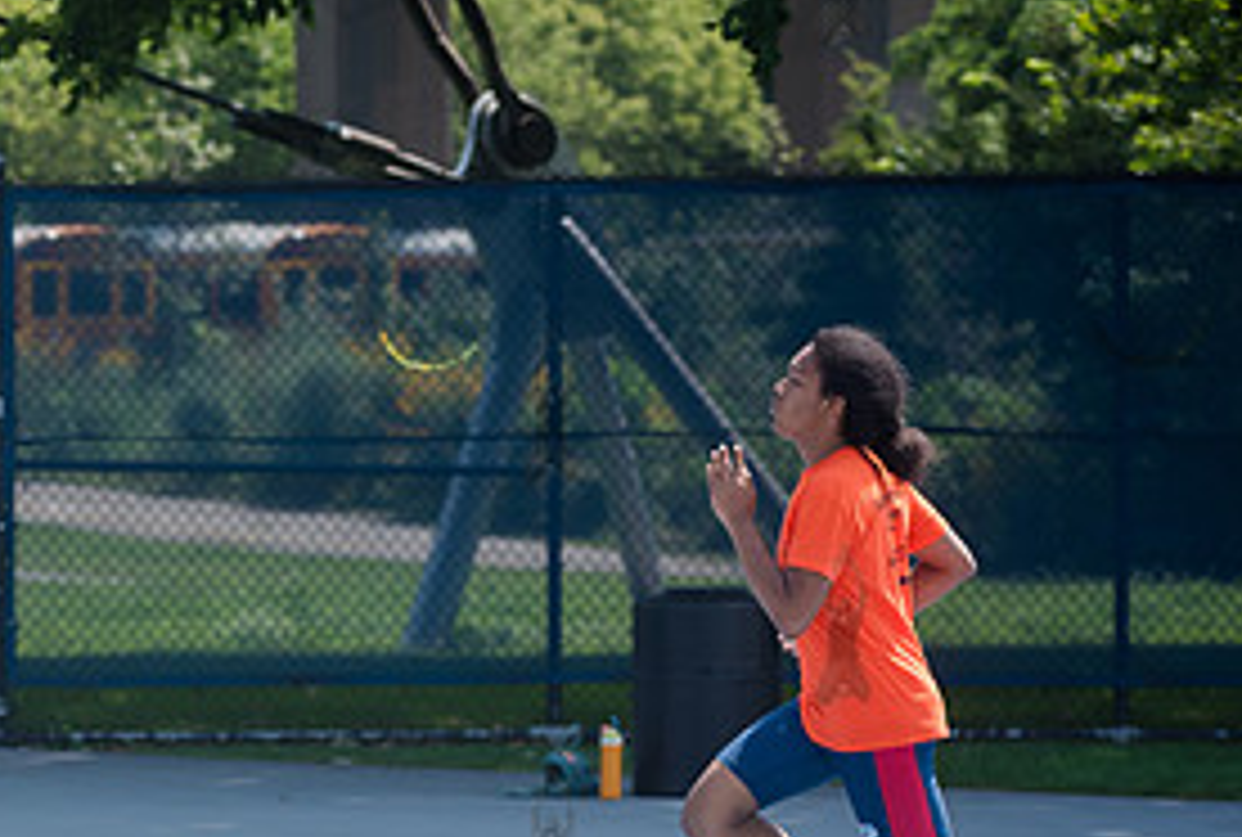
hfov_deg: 7.4
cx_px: -159
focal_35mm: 276
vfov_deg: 5.0
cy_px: 661
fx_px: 9553
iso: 250
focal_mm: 120
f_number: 4.5
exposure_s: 1/1000
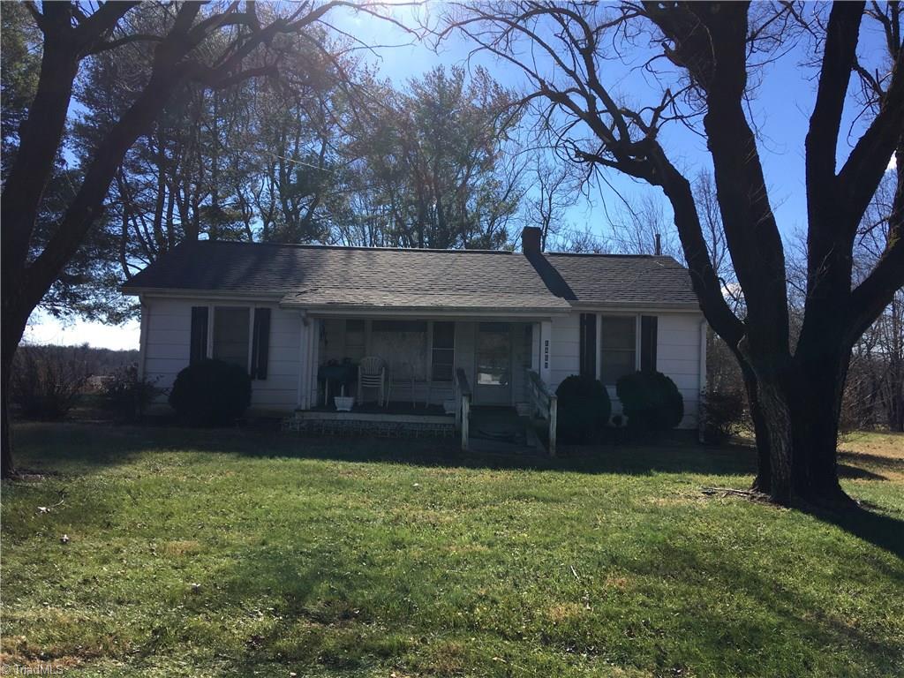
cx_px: 452
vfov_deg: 48.2
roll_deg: -1.8
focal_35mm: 29
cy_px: 339
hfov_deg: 61.7
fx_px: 757
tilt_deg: +2.3
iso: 25
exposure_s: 1/1068
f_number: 2.2
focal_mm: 4.15
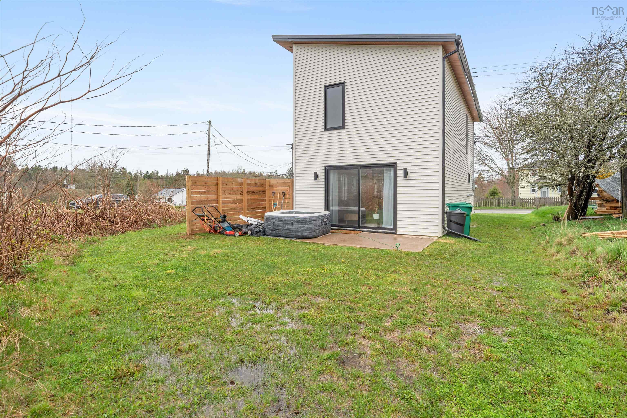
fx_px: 296
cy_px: 209
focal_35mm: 17
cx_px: 314
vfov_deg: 70.4
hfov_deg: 93.3
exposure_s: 1/320
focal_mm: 17
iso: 200
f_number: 5.6
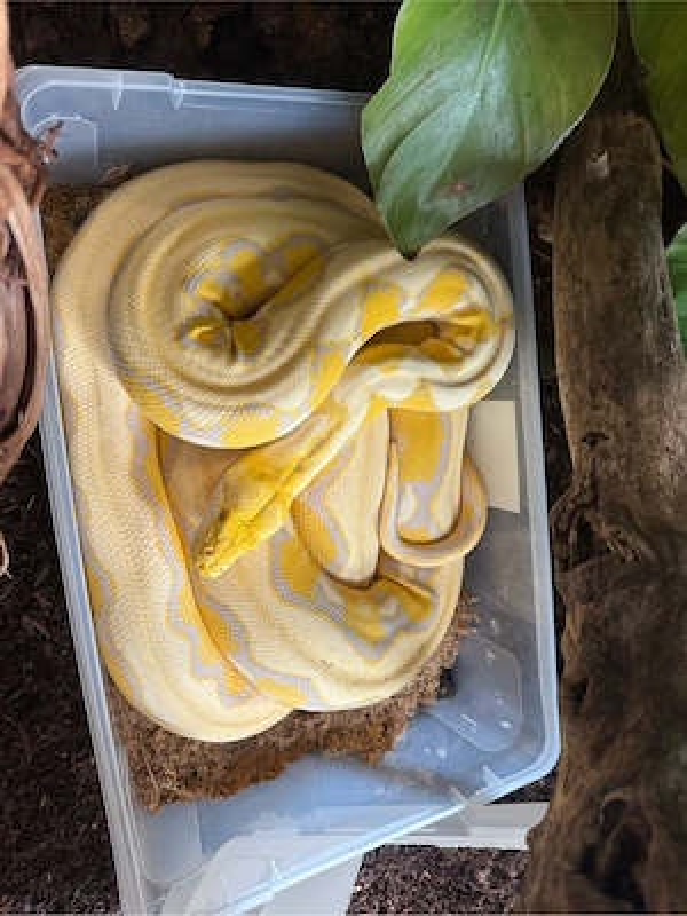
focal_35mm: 24
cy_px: 458
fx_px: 635
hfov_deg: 56.8
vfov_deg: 71.6
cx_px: 344
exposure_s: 1/121
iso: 200
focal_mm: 6.76
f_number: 1.78
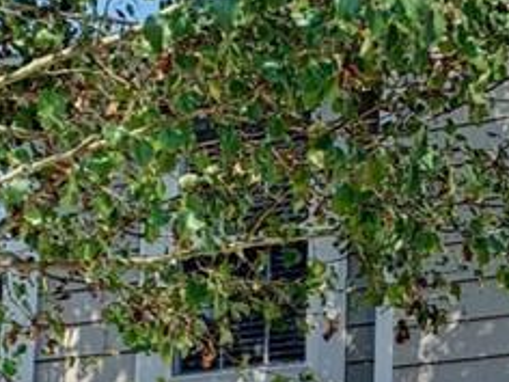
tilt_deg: +11.1
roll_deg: -0.8
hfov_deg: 17.2
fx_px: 1662
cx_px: 462
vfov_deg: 12.5
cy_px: 563
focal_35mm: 113
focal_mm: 4.25
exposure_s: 1/1610
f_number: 1.8
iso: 25
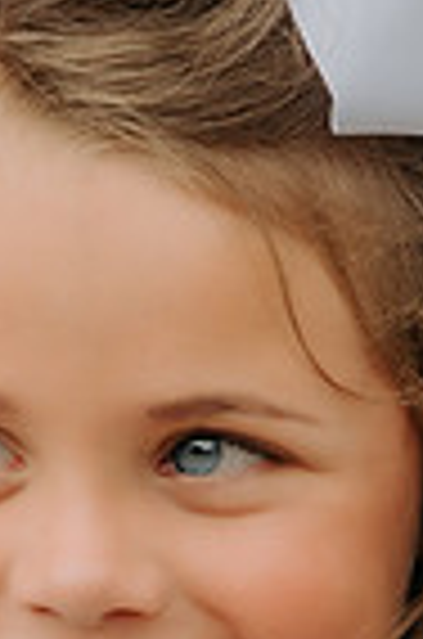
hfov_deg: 1.4
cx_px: 238
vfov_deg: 2.2
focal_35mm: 954
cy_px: 518
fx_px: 16896
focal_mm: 200
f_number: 2.8
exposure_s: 1/320
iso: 200
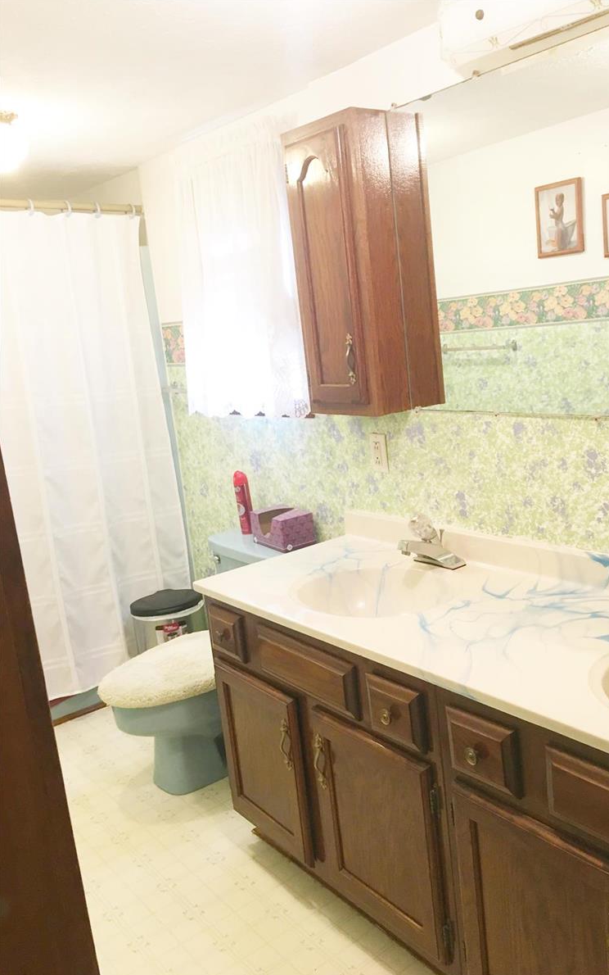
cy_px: 489
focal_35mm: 31
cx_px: 367
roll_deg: +5.6
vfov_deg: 61.2
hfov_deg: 40.4
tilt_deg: -11.2
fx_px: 823
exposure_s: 1/30
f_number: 2.2
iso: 100
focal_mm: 4.15
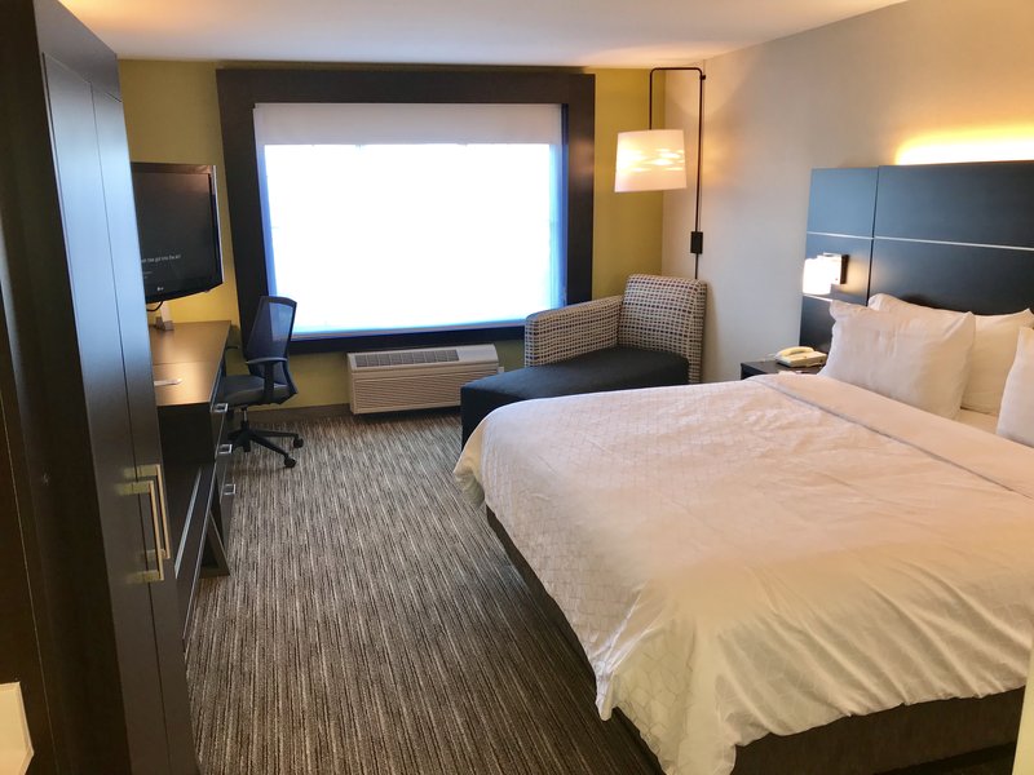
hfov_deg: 63.4
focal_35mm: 28
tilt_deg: -12.5
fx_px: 836
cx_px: 517
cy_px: 388
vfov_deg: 49.7
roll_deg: +1.3
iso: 25
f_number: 1.8
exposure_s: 1/40
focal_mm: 3.99
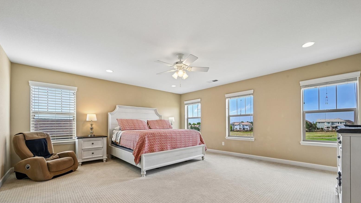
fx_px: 144
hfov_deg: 103.0
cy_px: 122
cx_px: 178
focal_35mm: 15
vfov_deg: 69.8
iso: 80
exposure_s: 1/15
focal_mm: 14
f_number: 10
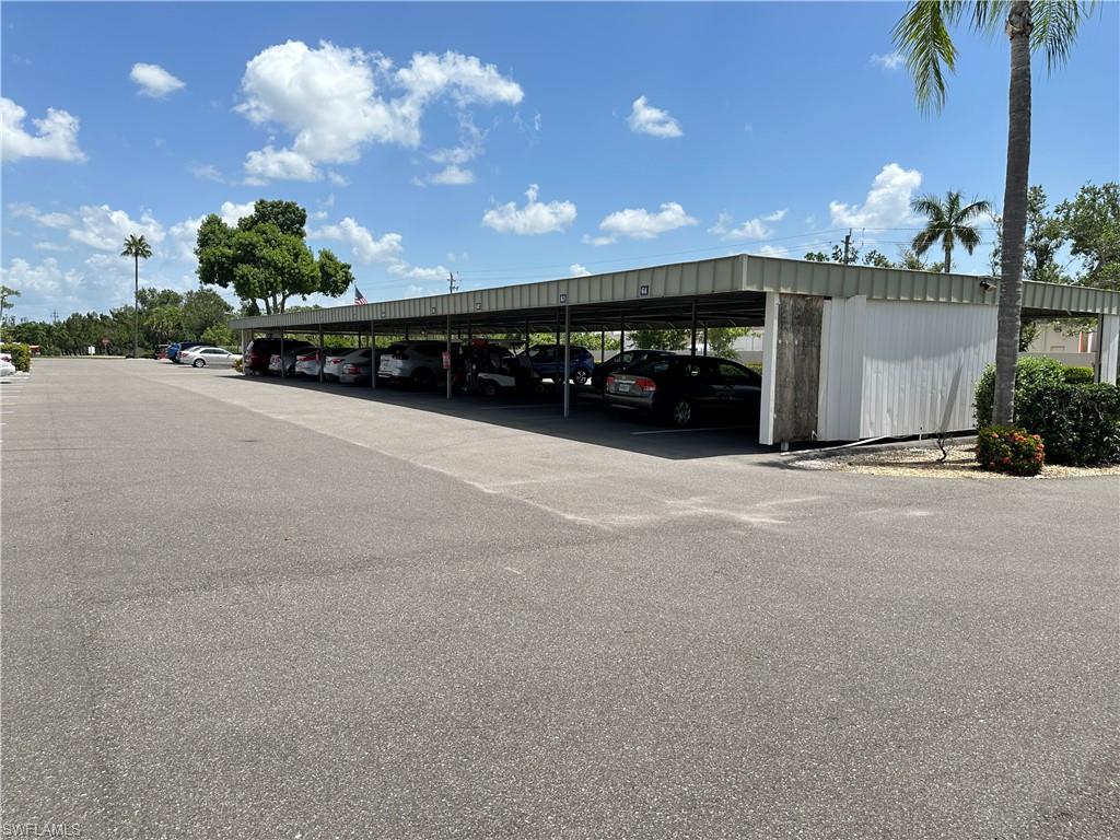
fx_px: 777
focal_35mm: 24
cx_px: 560
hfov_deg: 71.6
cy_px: 420
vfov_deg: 56.8
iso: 80
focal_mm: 6.86
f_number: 1.78
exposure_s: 1/3155
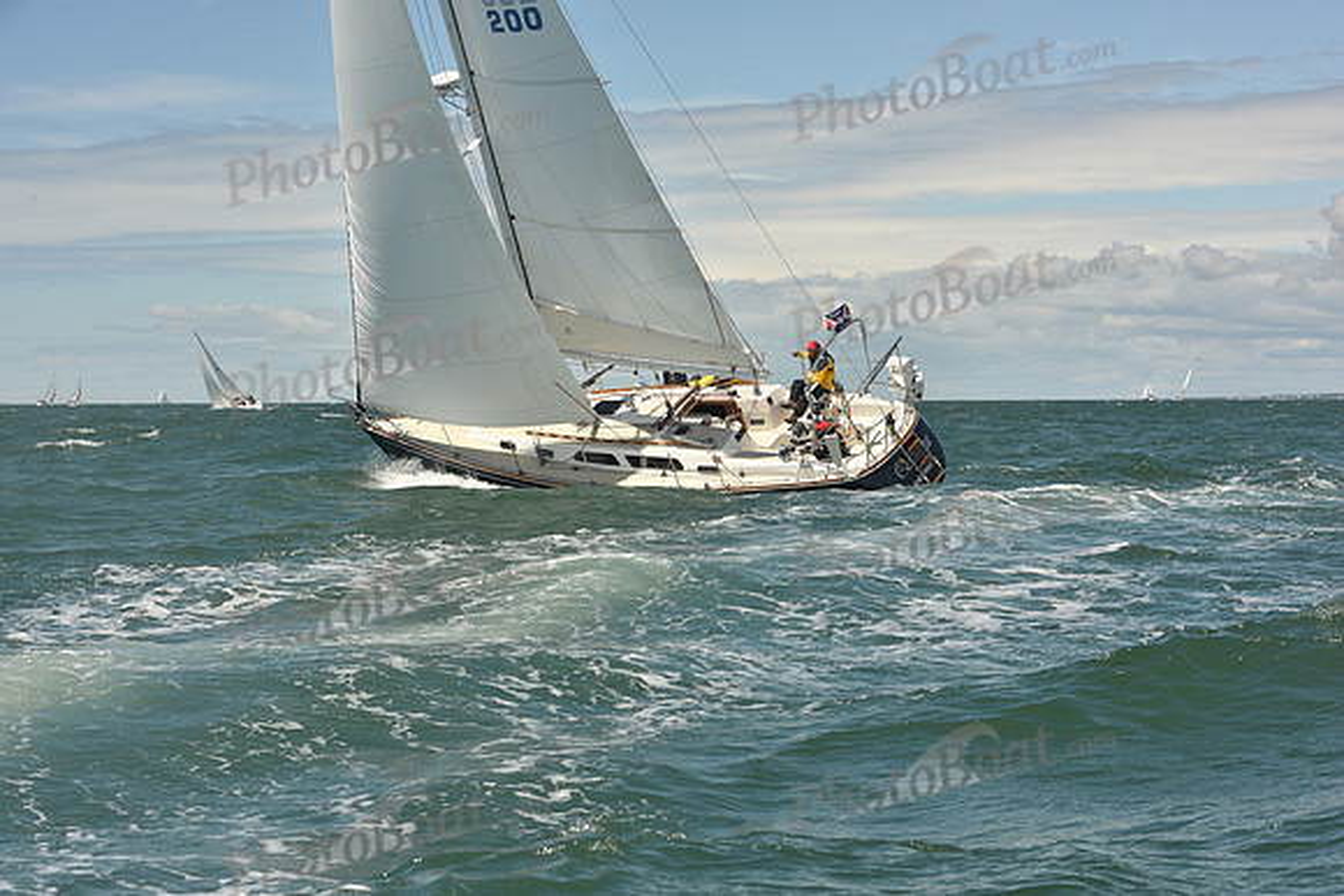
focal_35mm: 80
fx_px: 2987
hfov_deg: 25.4
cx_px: 672
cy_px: 448
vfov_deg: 17.1
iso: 320
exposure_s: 1/800
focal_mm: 80
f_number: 11
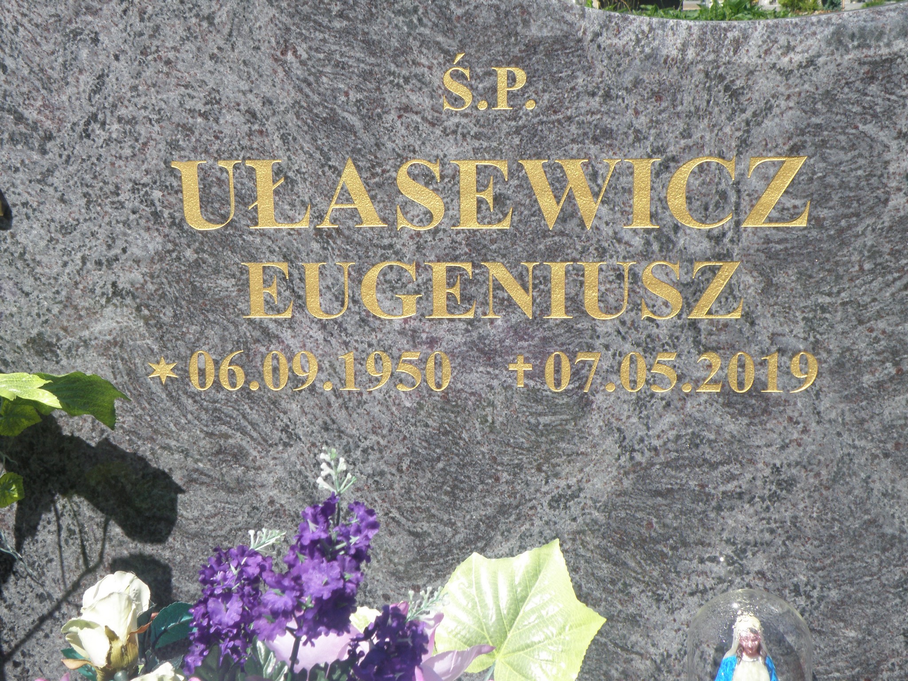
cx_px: 454
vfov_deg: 22.9
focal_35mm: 64
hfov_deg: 30.3
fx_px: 1679
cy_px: 340
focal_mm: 11.46
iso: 64
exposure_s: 1/320
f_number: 5.6
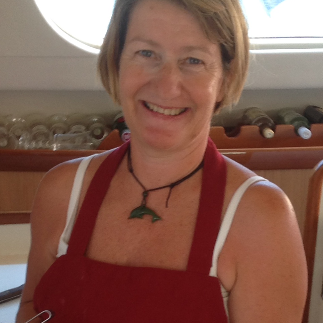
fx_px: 644
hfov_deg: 28.1
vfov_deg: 27.5
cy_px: 262
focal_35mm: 61
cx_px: 175
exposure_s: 1/30
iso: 50
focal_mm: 4.28
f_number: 2.4
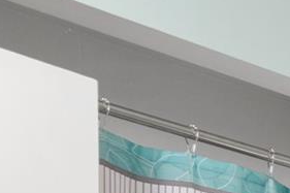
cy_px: 616
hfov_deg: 9.9
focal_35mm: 124
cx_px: 969
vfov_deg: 8.7
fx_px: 998
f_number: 9
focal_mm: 17
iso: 320
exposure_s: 1/6
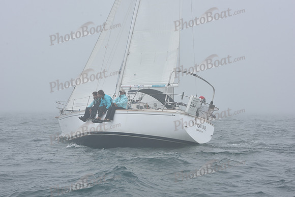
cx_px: 148
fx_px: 672
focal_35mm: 82
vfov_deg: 16.7
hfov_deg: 24.8
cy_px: 98
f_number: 10
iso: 250
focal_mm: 82
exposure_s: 1/800
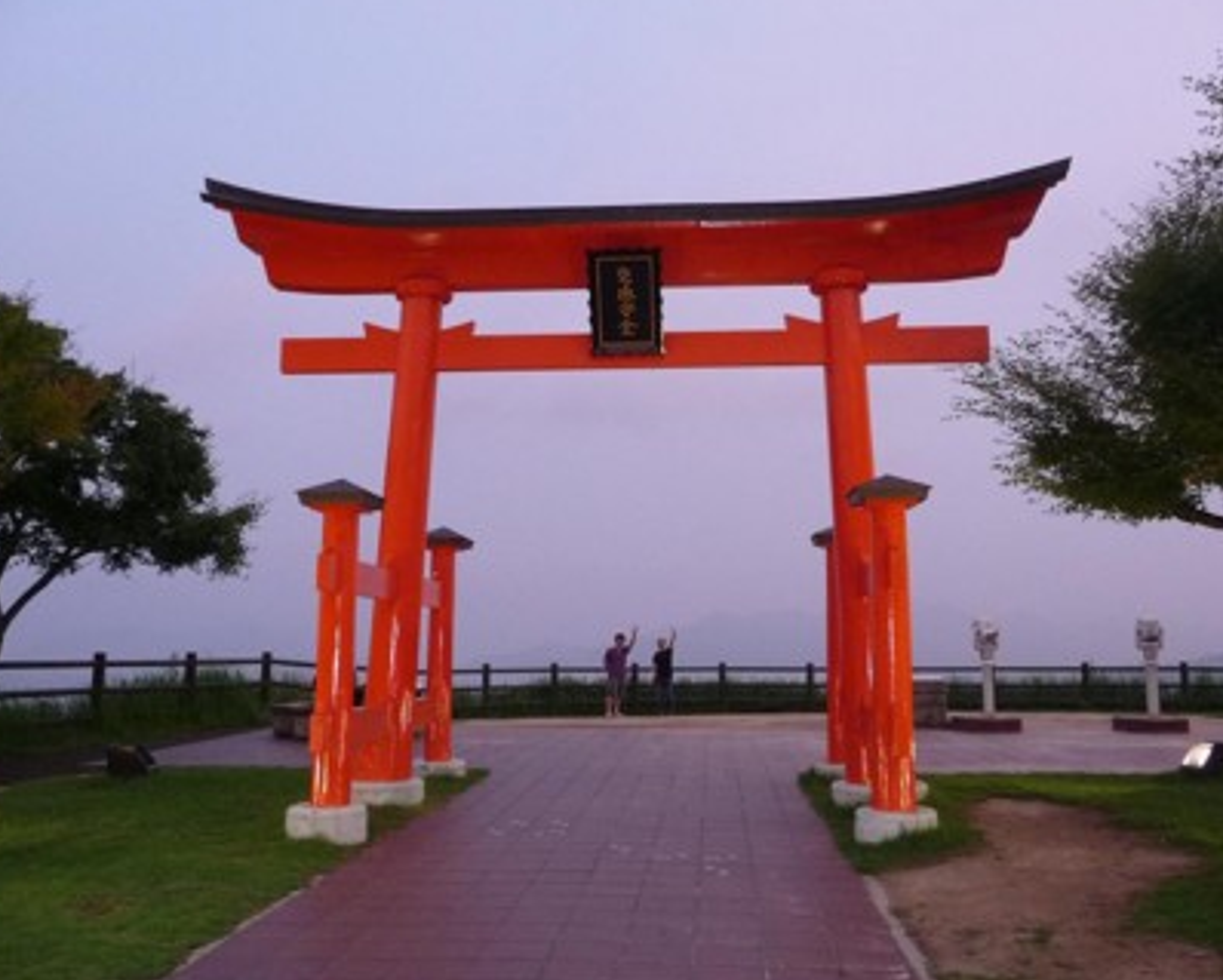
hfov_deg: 55.6
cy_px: 476
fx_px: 1159
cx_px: 645
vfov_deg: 45.8
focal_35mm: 32
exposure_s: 1/30
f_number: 3.3
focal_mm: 4.7
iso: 320
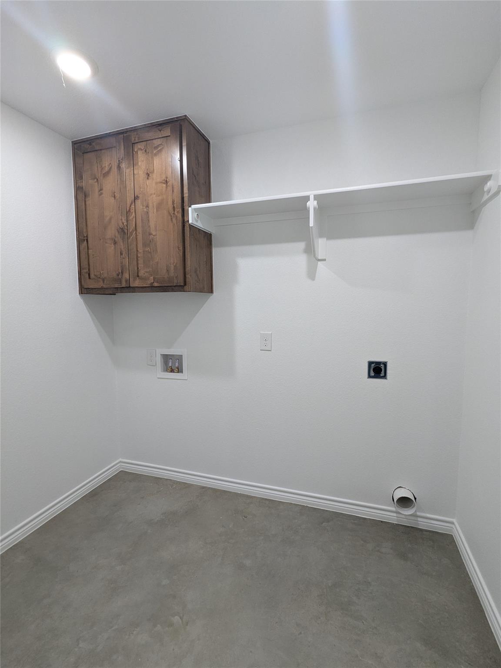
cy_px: 334
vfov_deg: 94.5
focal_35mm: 16
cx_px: 250
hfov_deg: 78.1
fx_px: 309
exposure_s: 1/24
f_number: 2.2
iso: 74
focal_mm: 2.35
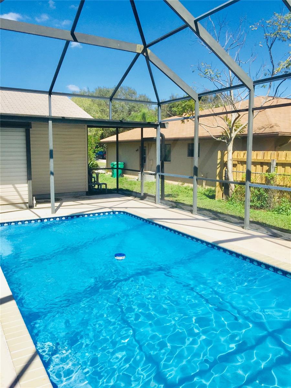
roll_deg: +0.0
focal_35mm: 29
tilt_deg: -5.8
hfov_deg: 48.2
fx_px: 325
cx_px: 146
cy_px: 194
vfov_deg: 61.7
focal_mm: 4.15
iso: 32
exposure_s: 1/1647
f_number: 2.2
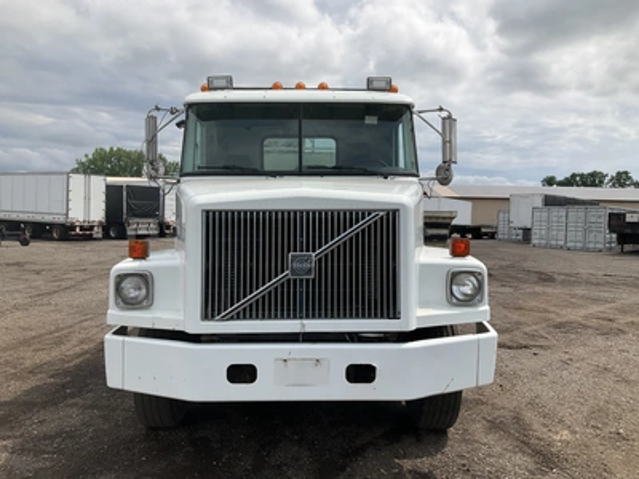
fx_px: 535
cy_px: 240
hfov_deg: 61.7
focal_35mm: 29
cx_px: 320
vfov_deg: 48.2
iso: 25
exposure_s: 1/2801
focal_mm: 3
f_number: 1.8
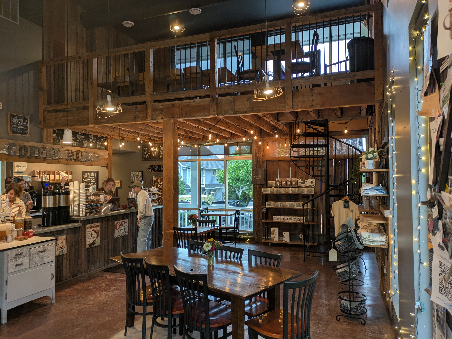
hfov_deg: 69.4
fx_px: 327
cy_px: 170
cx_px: 226
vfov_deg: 54.9
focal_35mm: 25
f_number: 1.89
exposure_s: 1/40
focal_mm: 5.43
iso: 77
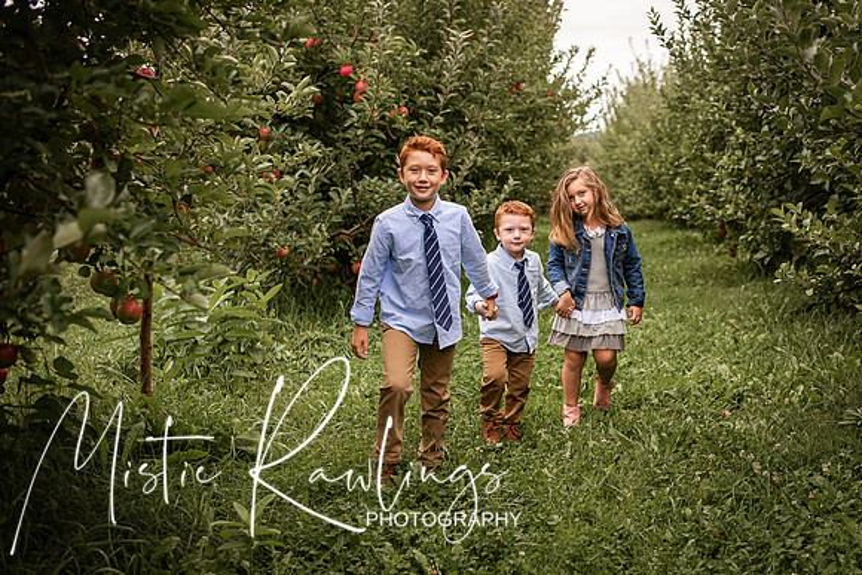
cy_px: 301
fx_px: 1163
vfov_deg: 27.8
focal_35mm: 49
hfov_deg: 40.0
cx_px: 595
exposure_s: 1/250
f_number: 2.5
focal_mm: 35
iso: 100
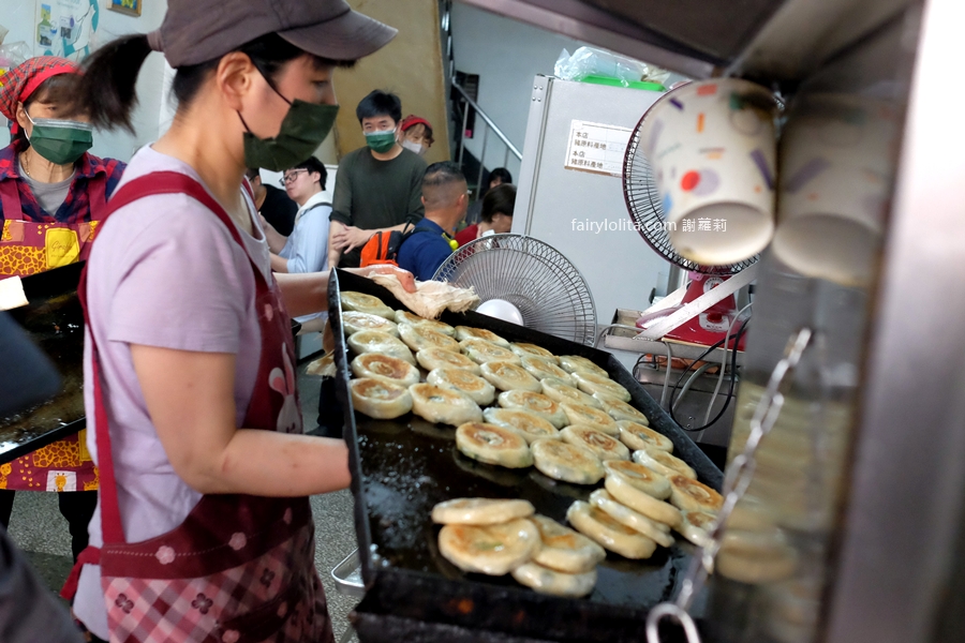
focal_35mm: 35
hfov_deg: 54.4
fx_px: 938
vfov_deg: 37.9
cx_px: 482
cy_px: 322
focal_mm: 23
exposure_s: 1/180
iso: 4000
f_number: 3.6
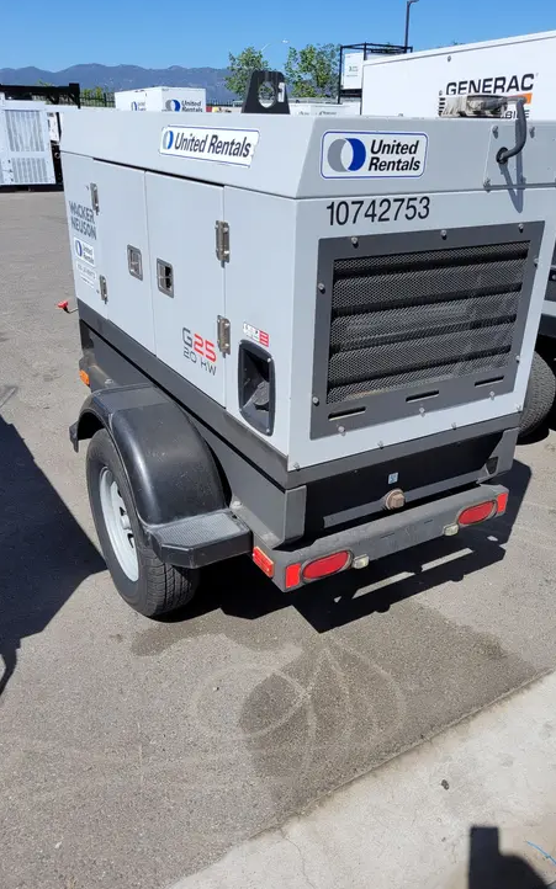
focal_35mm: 28
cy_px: 445
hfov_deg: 44.5
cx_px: 285
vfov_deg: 66.5
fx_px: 679
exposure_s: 1/2643
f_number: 1.8
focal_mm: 5.4
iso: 40
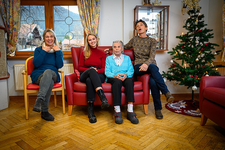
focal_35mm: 30
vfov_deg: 44.2
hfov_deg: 62.8
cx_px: 112
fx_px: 184
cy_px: 75
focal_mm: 29.5
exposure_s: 1/100
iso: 800
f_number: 4
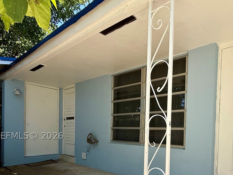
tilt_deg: -1.2
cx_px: 143
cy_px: 136
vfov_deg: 52.0
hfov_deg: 68.5
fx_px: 168
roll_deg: -1.9
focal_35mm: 25
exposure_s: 1/468
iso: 64
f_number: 2.2
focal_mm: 2.22
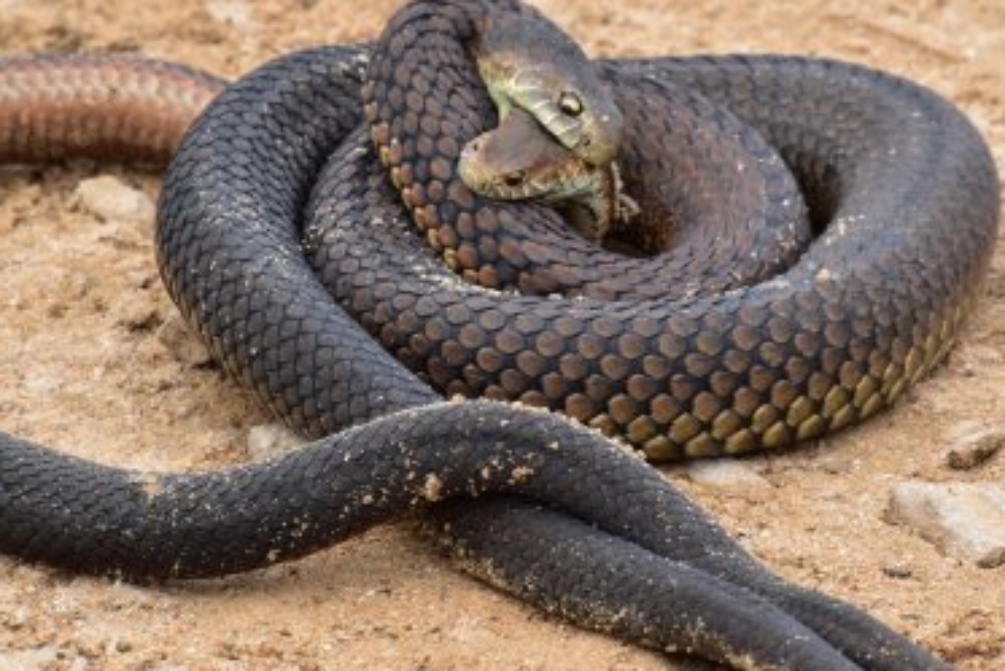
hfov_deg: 2.1
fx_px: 27479
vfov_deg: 1.4
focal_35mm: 984
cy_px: 137
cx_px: 531
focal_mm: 400
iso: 400
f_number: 10
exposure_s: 1/250
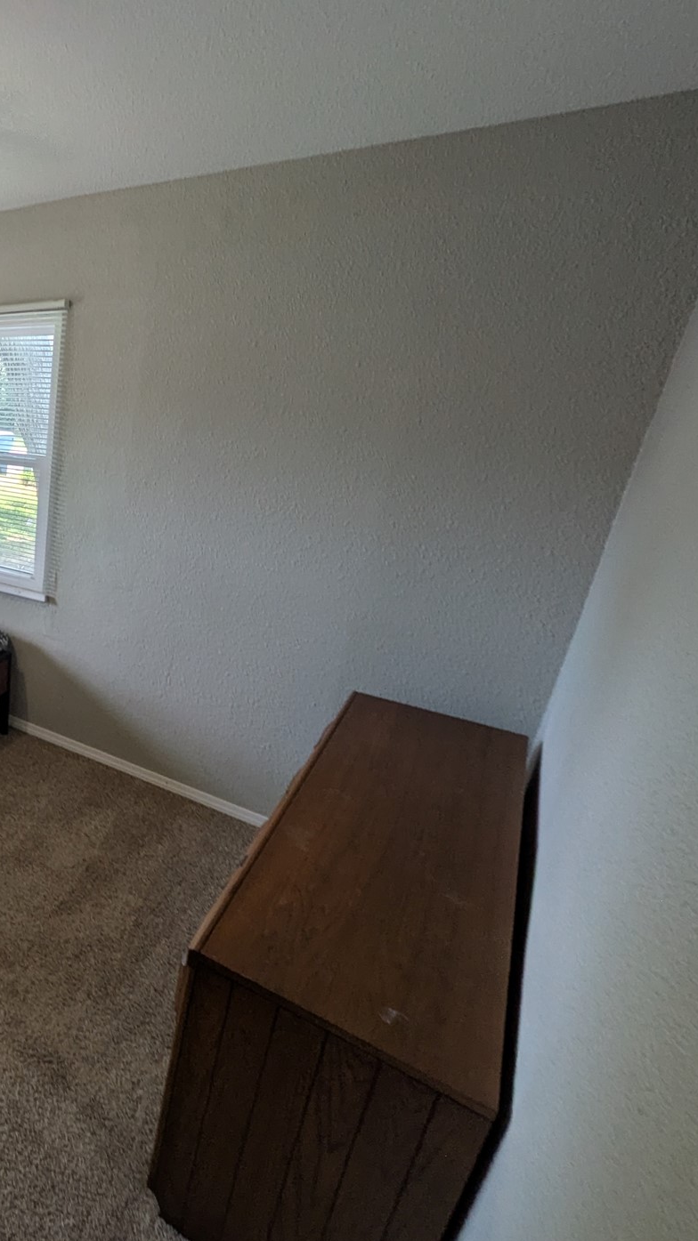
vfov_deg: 83.9
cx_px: -89
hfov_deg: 41.4
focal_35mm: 21
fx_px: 691
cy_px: 612
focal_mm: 1.83
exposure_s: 1/120
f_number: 2.2
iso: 64
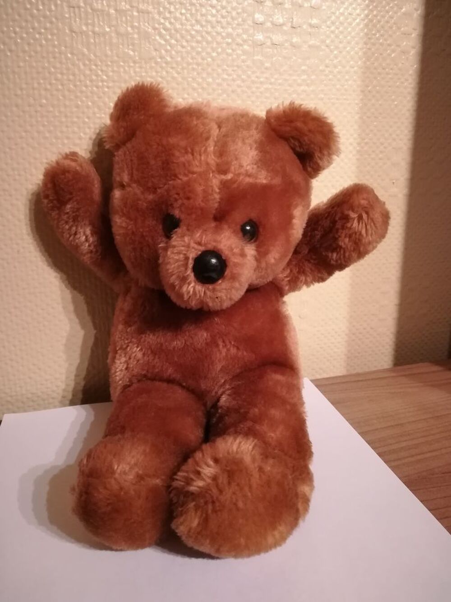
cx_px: 226
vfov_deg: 67.3
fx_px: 452
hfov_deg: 53.1
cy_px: 301
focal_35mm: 26
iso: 500
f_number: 2.2
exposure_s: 1/14.3
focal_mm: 3.83
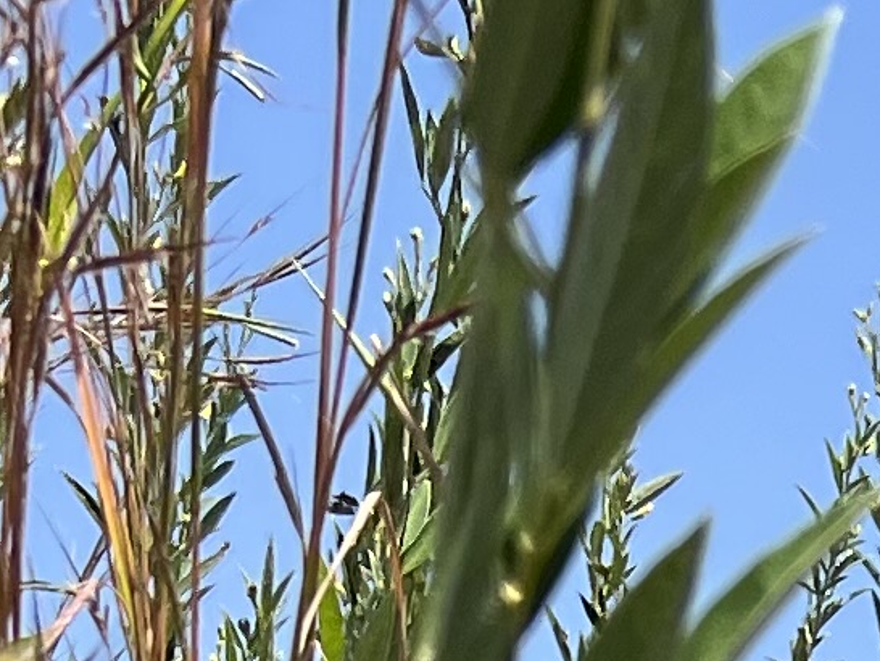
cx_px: 1726
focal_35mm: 192
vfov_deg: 6.7
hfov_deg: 9.6
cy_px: 2307
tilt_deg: -4.8
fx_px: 4883
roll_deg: +2.8
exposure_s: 1/2762
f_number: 1.5
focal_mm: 5.7
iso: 50
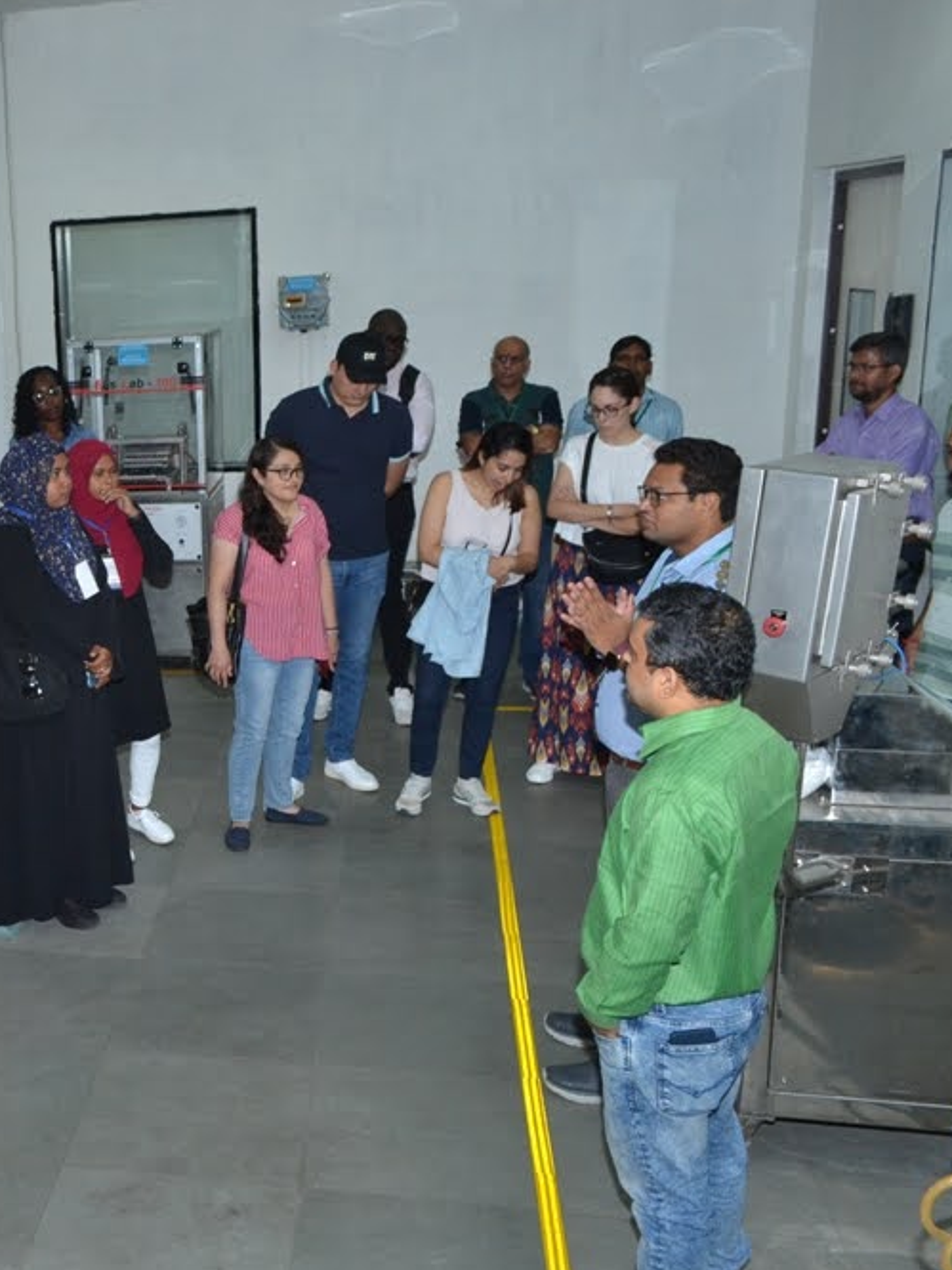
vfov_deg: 46.8
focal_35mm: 40
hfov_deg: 32.9
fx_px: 1466
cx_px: -11
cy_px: 648
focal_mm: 18
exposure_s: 1/200
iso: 800
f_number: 6.3
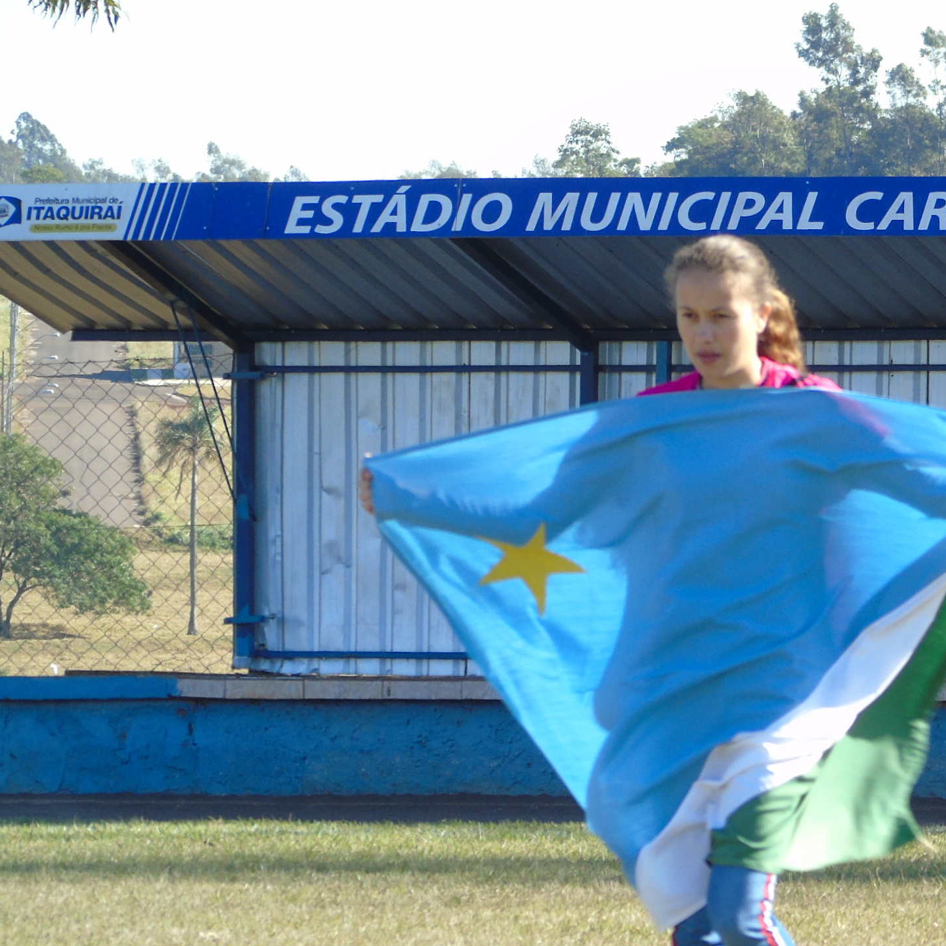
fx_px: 15583
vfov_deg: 3.5
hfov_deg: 3.5
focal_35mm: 504
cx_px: 791
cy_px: 574
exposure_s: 1/125
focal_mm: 57
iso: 80
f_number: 5.1
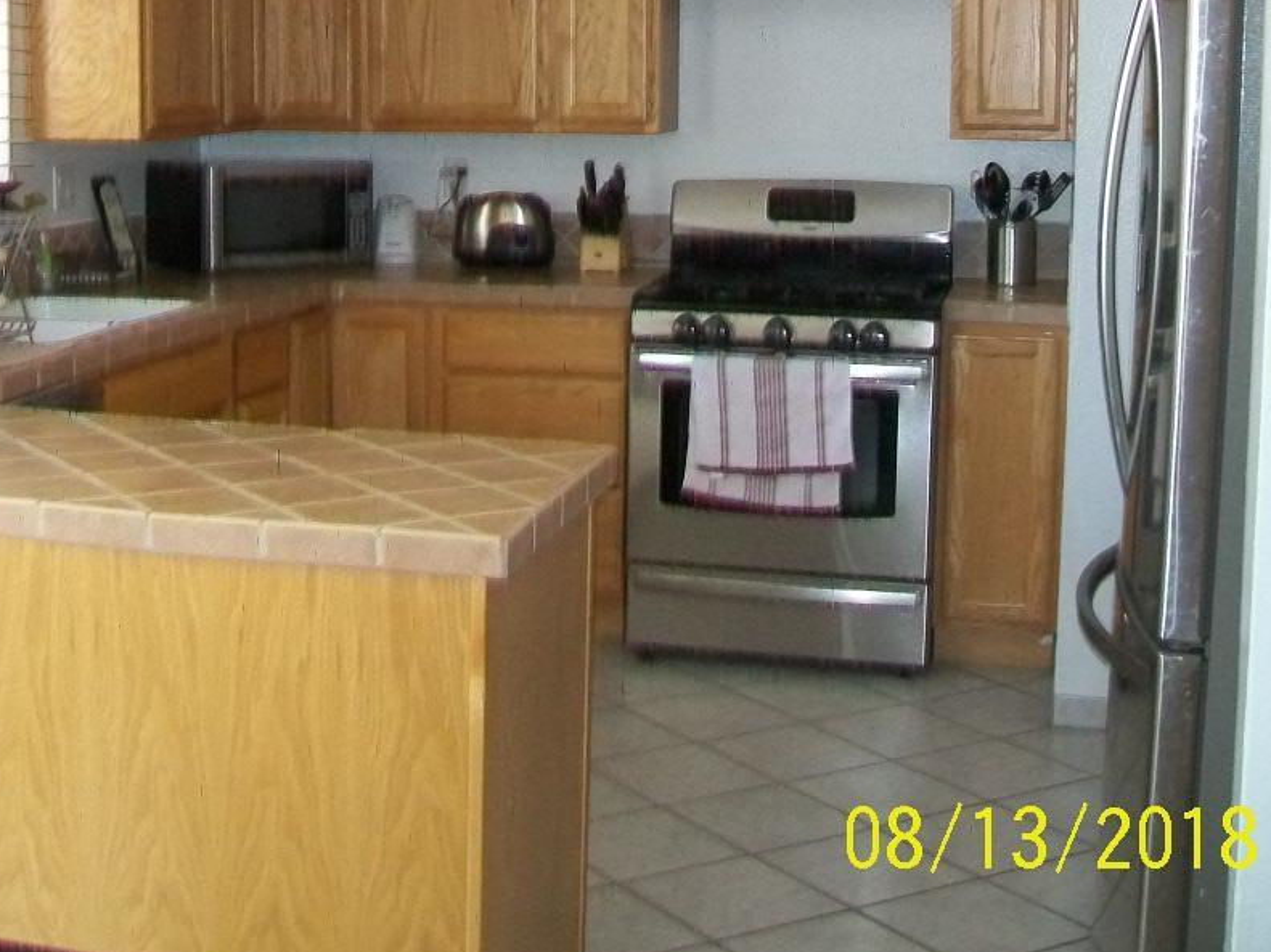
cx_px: 334
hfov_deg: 34.3
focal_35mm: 55
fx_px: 2019
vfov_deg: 26.2
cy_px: 231
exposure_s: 1/60
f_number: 2.7
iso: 160
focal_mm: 6.1
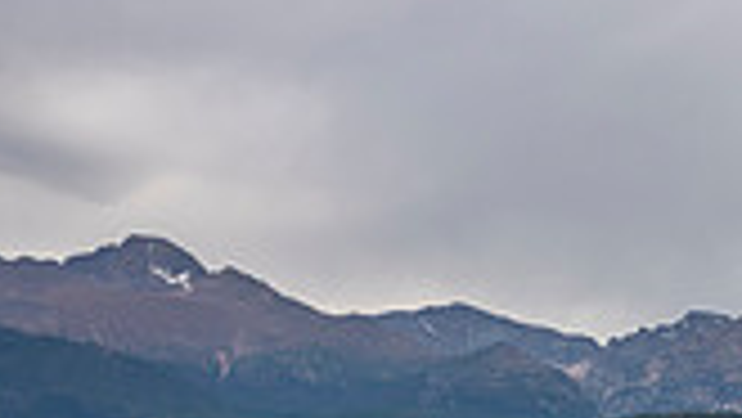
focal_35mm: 96
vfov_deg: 12.0
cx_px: 967
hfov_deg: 20.3
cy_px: 640
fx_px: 1890
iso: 100
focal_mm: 26
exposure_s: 1/80
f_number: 6.3
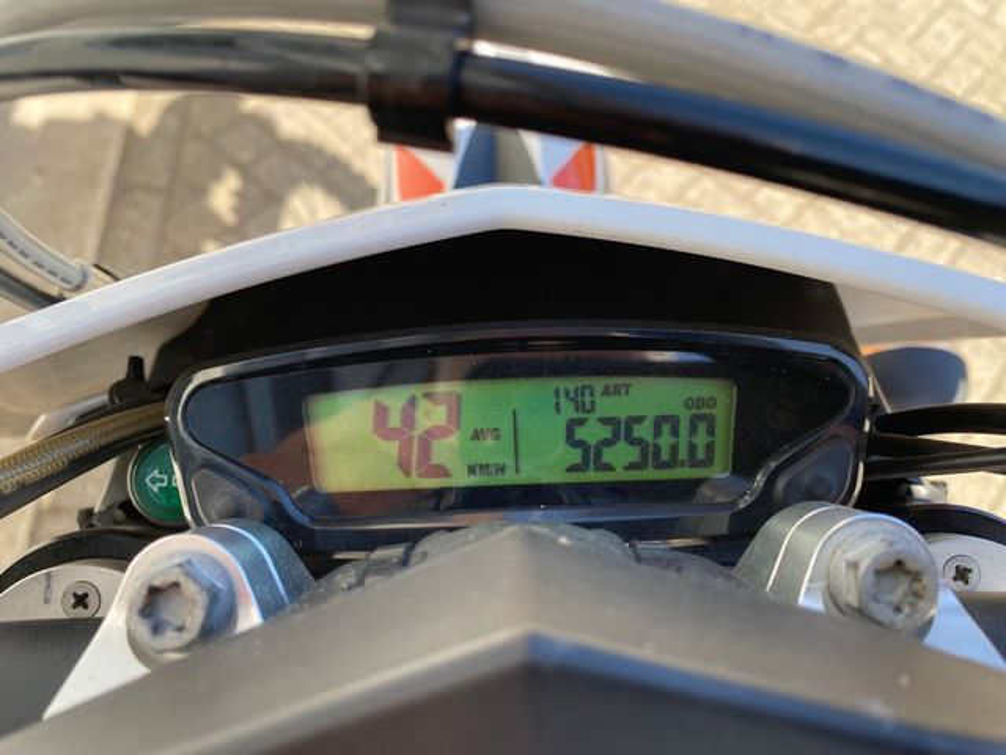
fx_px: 727
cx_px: 503
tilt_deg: -60.4
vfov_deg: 54.9
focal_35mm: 25
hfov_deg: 69.4
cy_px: 378
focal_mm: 4.25
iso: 32
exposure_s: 1/437
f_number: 1.8
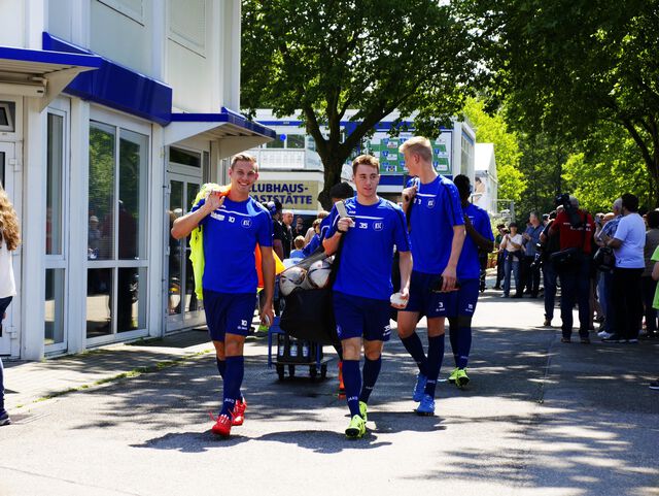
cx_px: 330
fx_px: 1600
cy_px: 248
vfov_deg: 17.6
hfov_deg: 23.3
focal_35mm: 84
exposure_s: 1/250
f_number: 7.1
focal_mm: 42
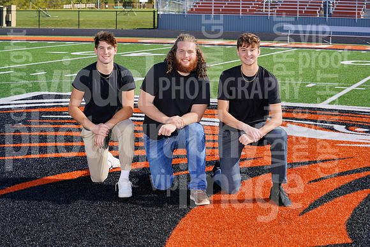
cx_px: 185
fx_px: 750
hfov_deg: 27.7
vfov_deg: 18.7
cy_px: 124
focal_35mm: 73
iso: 100
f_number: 8
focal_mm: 73
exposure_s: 1/200
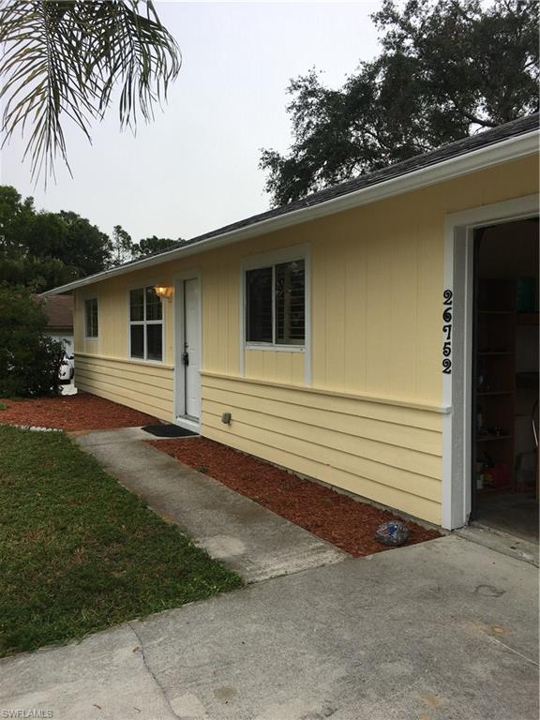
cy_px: 360
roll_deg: -1.3
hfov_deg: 48.2
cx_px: 270
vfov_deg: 61.7
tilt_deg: -1.6
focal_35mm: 29
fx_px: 603
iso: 25
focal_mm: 4.15
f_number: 2.2
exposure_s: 1/641
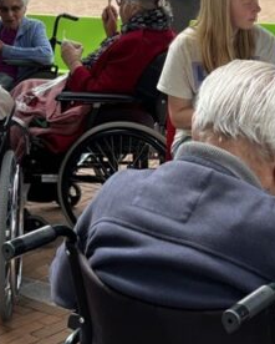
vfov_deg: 20.1
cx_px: 162
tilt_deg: -10.7
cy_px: 56
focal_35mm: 94
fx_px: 956
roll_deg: +1.9
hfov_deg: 16.4
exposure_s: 1/1038
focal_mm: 5.7
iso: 50
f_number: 1.5
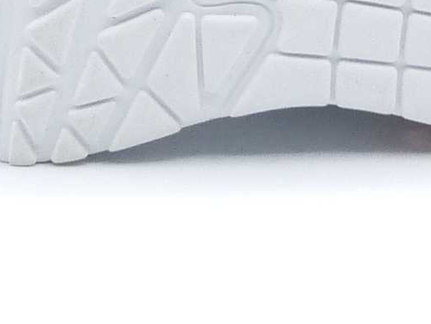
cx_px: 263
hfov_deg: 12.5
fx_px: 1967
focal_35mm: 158
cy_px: -104
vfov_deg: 9.2
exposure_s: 1/200
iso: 100
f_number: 5
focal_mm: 5.2
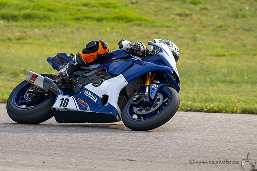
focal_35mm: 332
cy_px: 88
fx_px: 2370
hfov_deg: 6.2
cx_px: 105
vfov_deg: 4.1
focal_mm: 280
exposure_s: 1/1250
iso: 450
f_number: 5.6
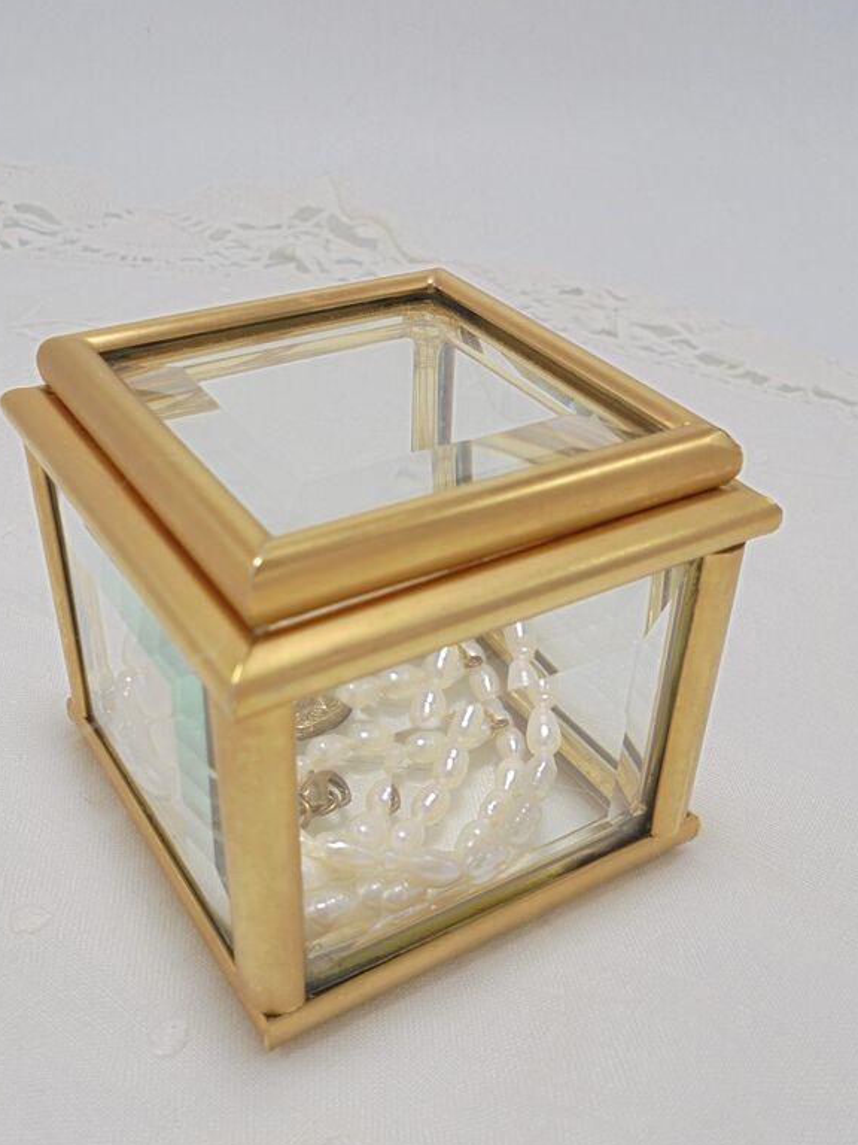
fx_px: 1124
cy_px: 608
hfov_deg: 41.7
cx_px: 388
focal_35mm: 34
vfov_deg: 53.9
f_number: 3.7
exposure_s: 1/80
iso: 100
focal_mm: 5.3
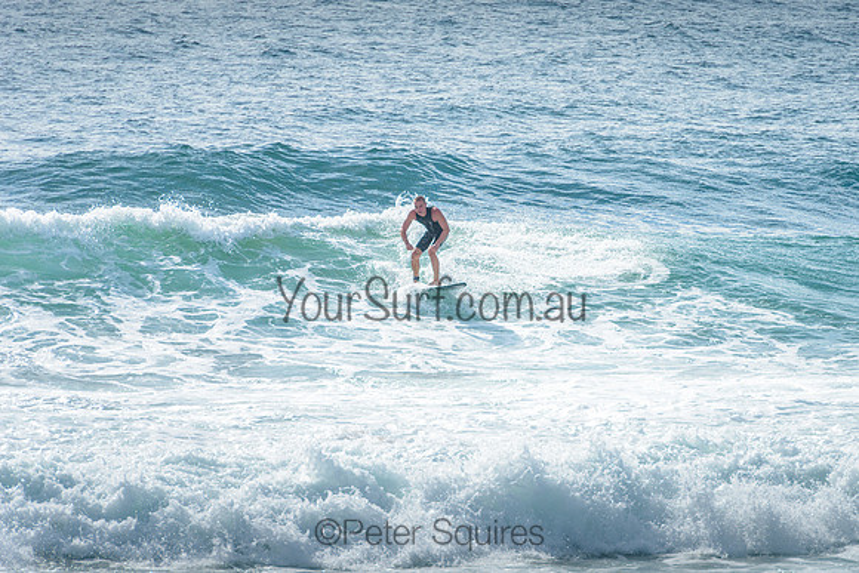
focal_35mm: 490
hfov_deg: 4.2
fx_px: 11704
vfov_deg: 2.8
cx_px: 527
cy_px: 249
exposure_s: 1/1600
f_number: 9
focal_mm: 400
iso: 200
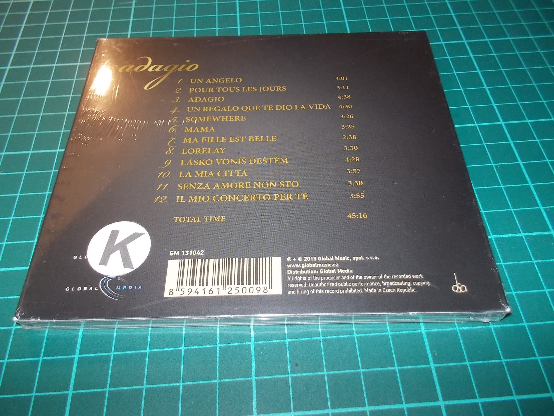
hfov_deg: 61.7
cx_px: 277
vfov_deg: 48.2
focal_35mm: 29
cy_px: 208
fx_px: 464
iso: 200
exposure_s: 1/30
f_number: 3.3
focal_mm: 4.1
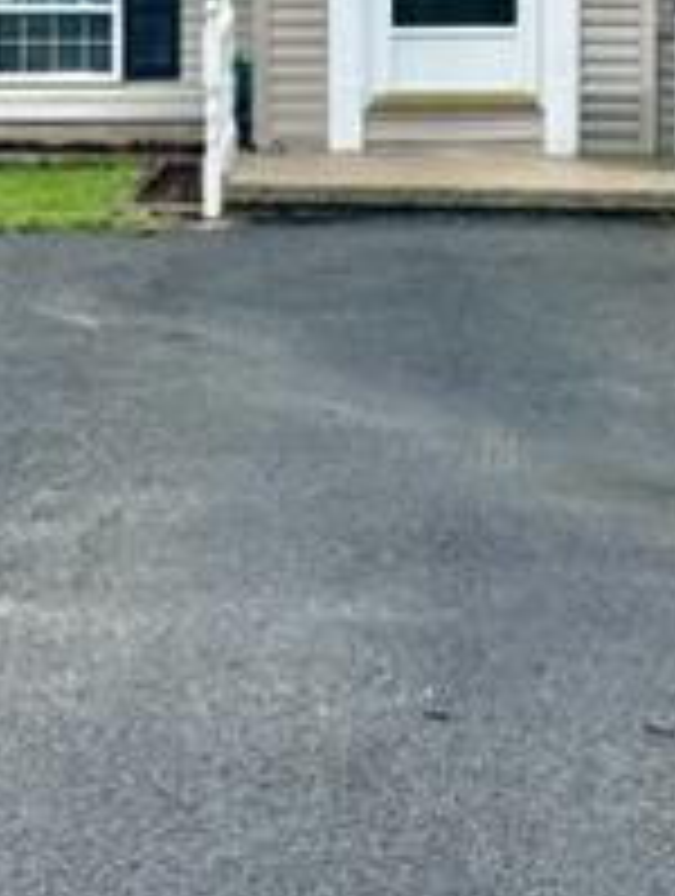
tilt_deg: -1.6
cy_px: -77
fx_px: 1996
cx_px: 423
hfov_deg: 19.2
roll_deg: -0.6
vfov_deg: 23.8
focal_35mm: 77
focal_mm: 6.76
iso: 80
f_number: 1.78
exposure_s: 1/2801
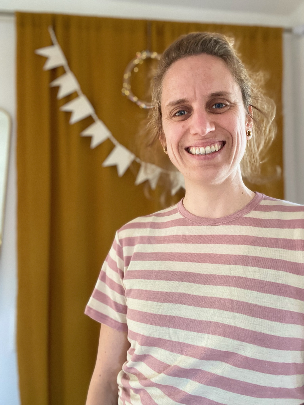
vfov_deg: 60.0
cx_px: 152
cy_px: 202
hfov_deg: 46.8
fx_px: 351
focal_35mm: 30
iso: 400
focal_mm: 2.71
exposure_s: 1/51
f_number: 2.2
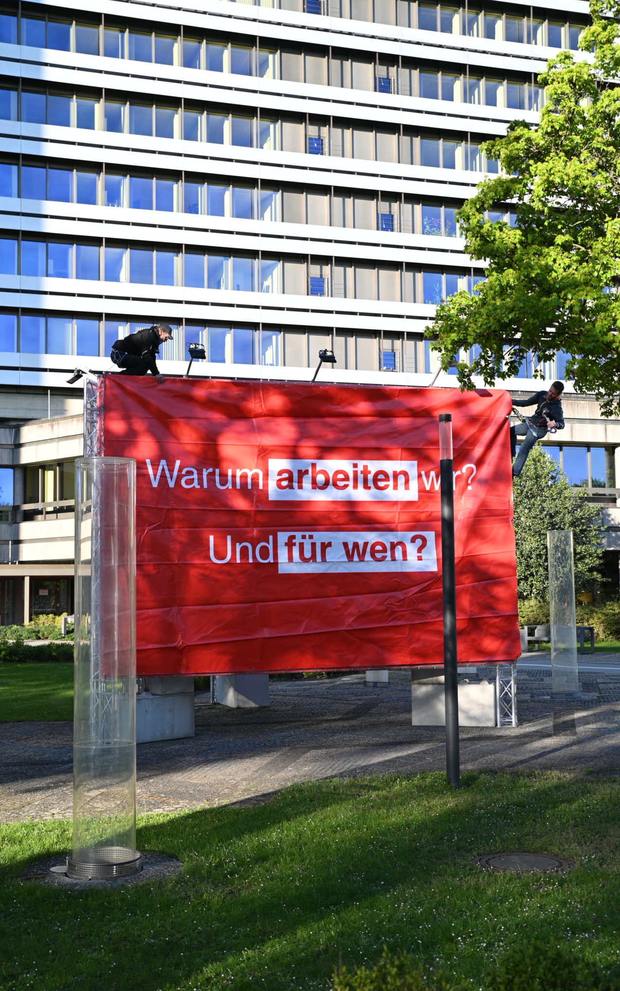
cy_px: 497
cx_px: 312
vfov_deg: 43.5
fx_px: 1243
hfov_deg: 28.0
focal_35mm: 46
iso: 125
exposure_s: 1/500
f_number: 4
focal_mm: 45
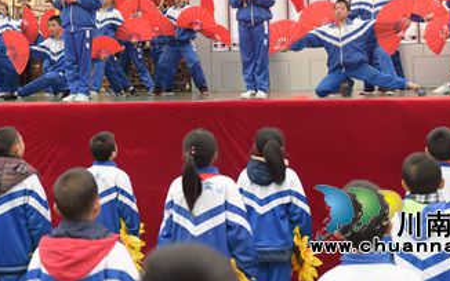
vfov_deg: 25.5
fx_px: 613
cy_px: 62
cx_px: 217
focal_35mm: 50
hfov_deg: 40.3
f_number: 2.8
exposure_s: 1/640
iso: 2000
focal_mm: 32
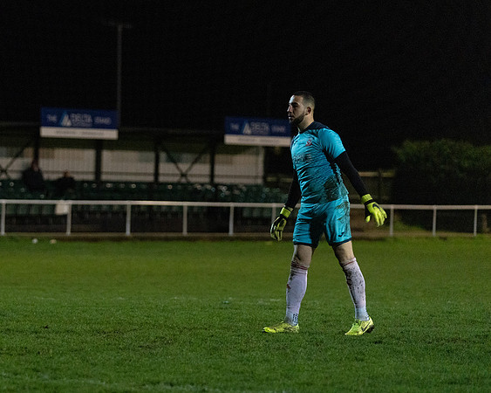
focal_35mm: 187
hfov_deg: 10.3
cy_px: 187
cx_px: 114
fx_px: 2713
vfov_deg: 8.3
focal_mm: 126
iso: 5000
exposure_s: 1/640
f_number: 2.8
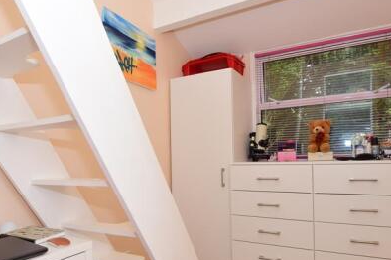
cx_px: 180
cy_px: 156
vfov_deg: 50.9
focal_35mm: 25
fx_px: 271
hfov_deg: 71.4
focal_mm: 10
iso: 400
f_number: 7.1
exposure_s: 1/60
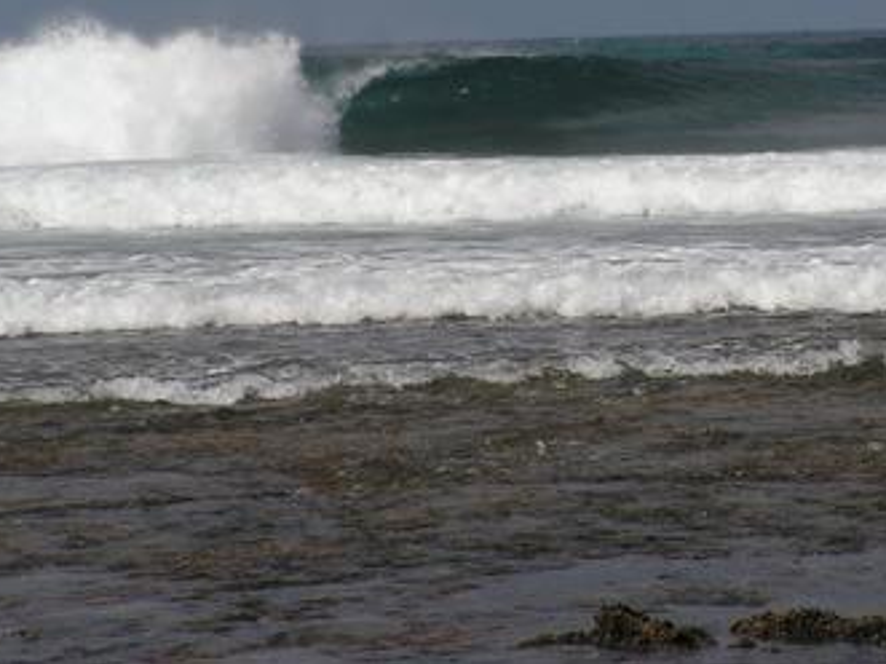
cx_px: 563
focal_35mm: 264
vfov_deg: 5.6
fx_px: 6755
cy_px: 118
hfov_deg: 7.5
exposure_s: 1/1600
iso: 64
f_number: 4.8
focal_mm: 26.5
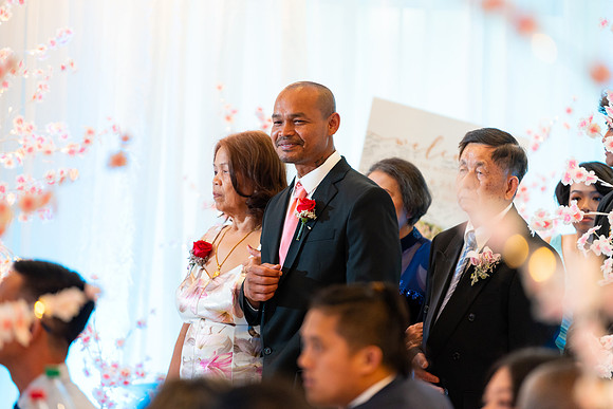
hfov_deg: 10.3
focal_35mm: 200
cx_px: 306
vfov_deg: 6.9
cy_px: 204
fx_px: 3406
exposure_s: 1/160
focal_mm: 200
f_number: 2.8
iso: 800
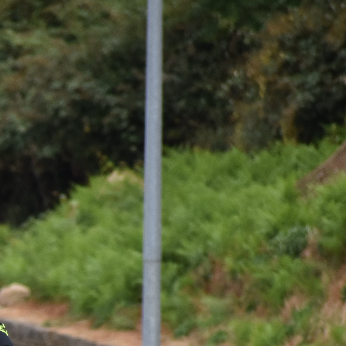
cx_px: -188
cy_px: 423
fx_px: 12745
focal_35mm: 1127
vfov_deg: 1.6
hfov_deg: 1.6
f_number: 6
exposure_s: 1/1000
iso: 640
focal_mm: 240
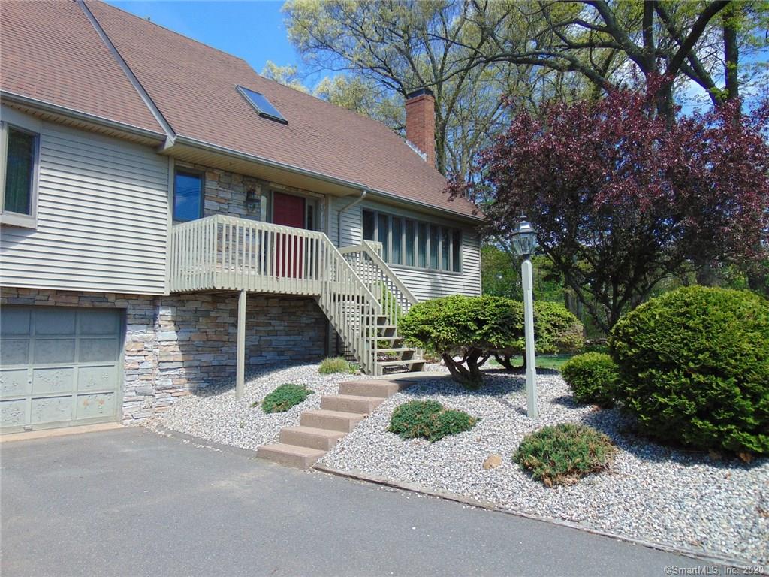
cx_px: 384
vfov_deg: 54.9
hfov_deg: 69.4
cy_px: 288
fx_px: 555
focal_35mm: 25
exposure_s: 1/640
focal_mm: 4.5
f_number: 3
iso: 80
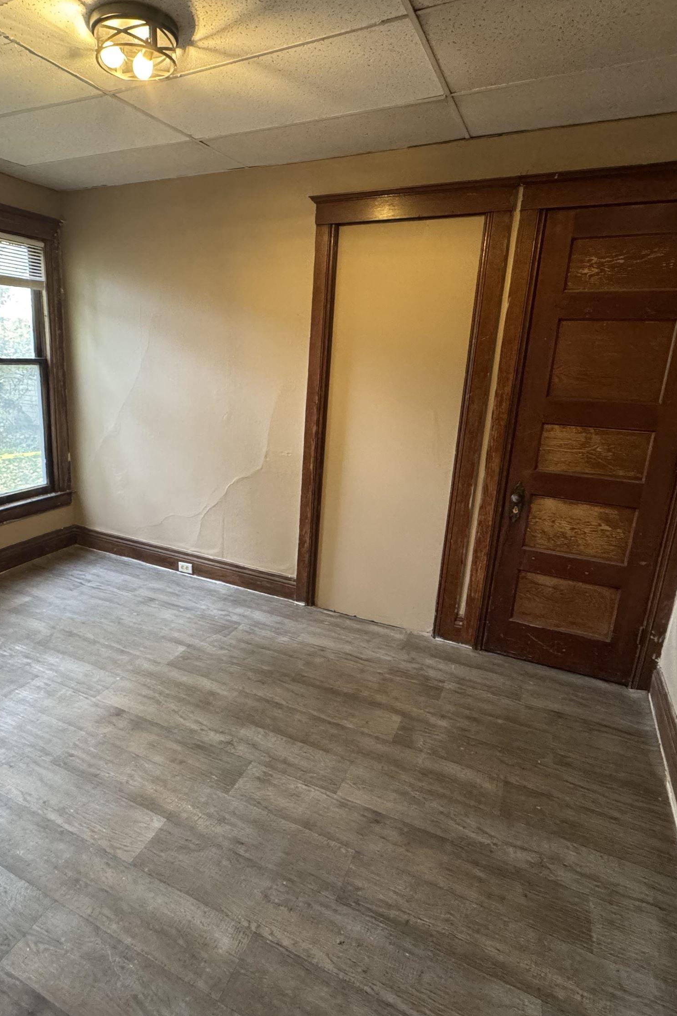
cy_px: 498
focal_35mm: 20
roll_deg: -2.2
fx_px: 564
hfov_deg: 61.3
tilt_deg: -15.0
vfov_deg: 84.0
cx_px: 266
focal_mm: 2.22
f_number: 2.2
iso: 640
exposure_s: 1/60
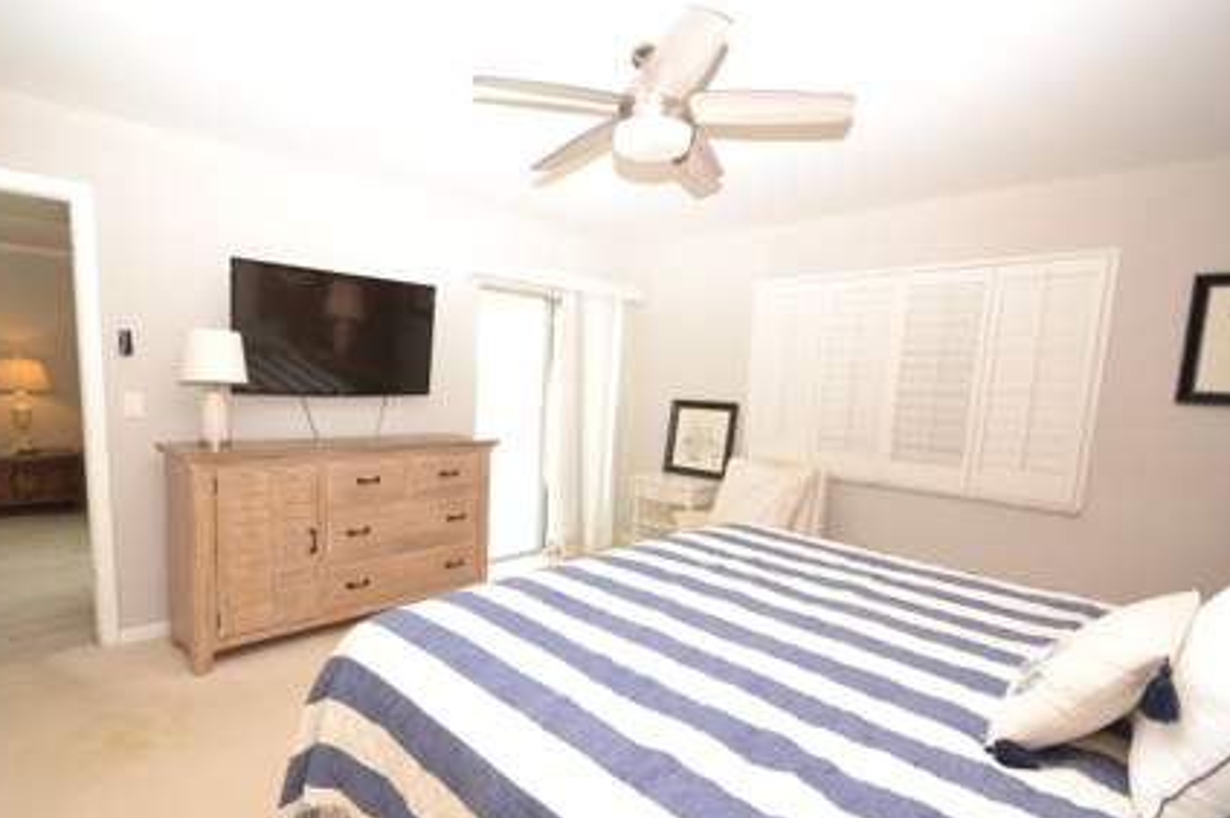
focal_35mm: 17
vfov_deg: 70.1
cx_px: 566
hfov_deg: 93.1
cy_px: 453
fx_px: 580
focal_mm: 10
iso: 560
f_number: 8
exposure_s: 1/60
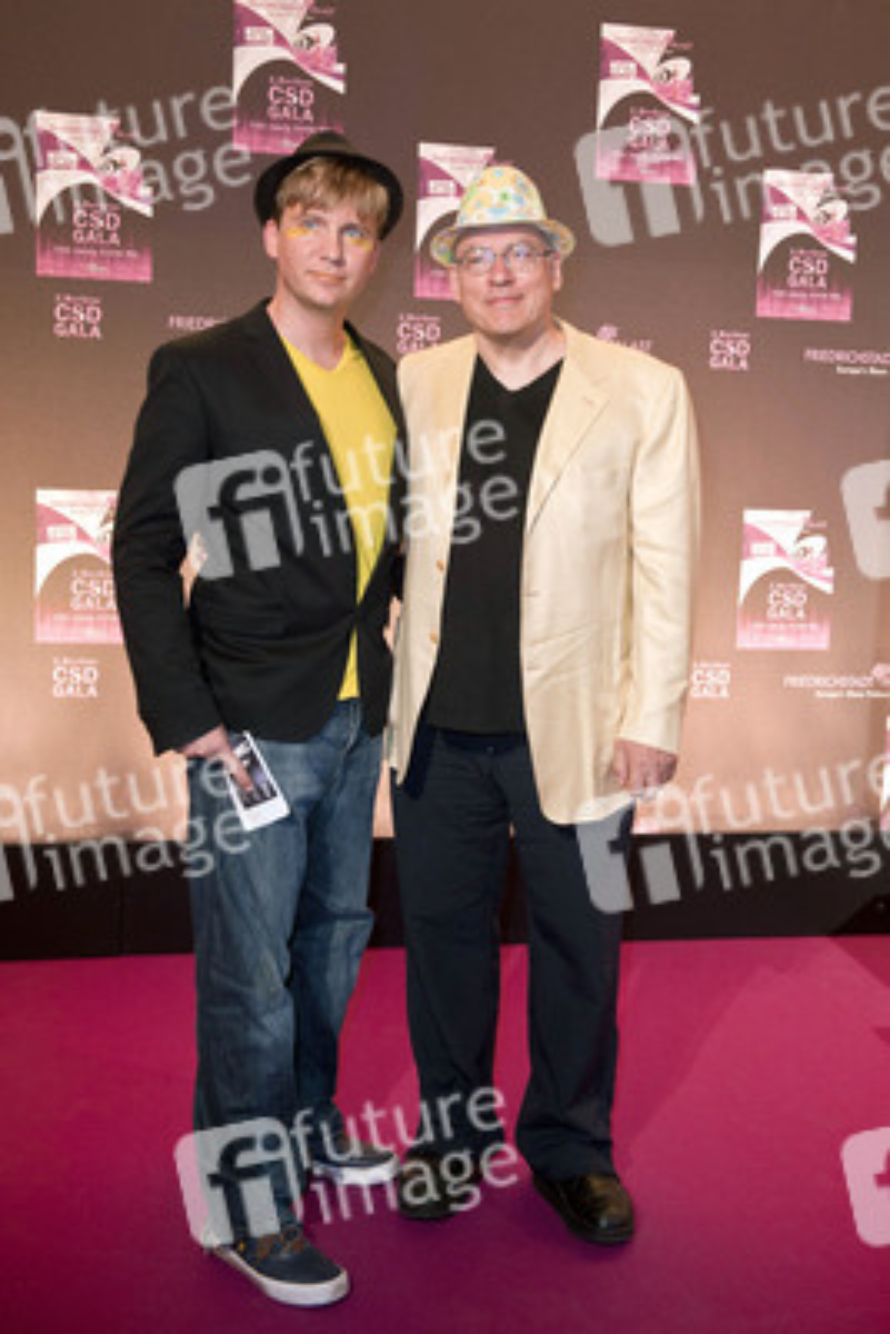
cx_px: 445
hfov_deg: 35.1
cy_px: 667
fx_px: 1408
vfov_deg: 50.7
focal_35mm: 38
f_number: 4
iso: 1600
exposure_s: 1/100
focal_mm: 38
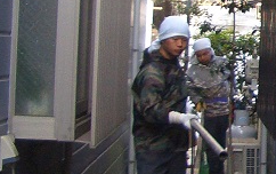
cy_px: 53
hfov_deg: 12.8
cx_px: 444
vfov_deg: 8.6
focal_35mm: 153
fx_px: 1152
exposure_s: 1/100
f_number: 2.6
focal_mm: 5.8
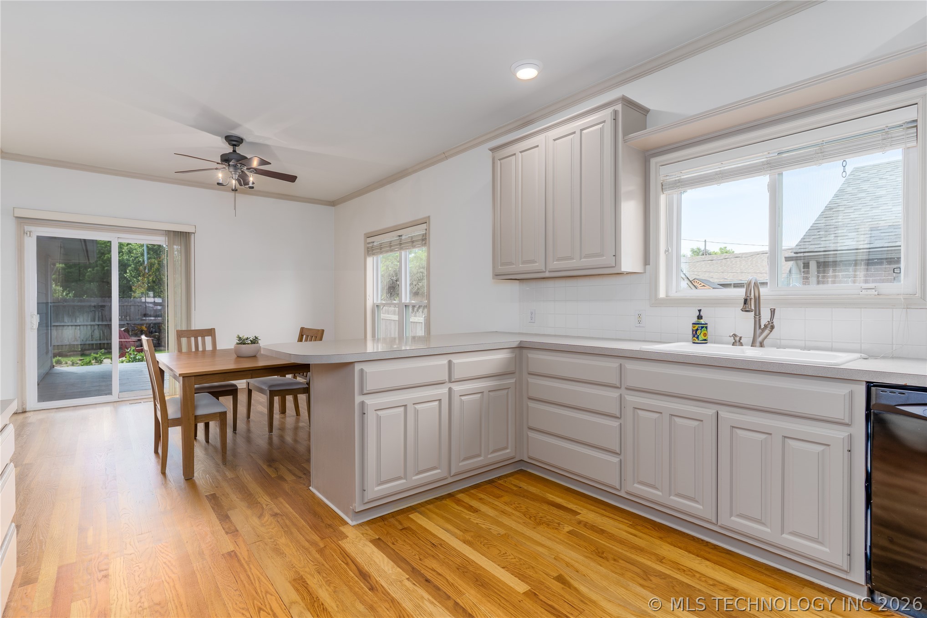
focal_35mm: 17
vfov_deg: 70.4
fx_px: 438
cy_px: 309
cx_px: 464
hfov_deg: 93.3
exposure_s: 1/200
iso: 100
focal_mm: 17
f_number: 5.6
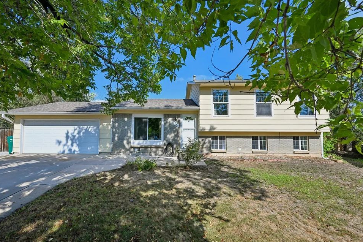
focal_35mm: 15
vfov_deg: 77.3
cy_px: 125
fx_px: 151
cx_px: 171
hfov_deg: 100.3
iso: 64
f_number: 8
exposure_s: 1/125
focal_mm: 14
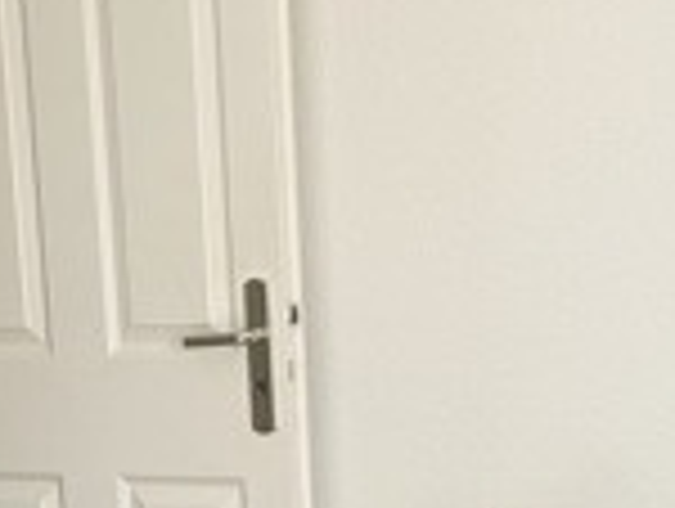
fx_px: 2500
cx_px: 189
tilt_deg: -15.7
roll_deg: +4.3
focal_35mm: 128
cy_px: 814
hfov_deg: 15.3
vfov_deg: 11.1
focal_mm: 6.86
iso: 80
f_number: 1.78
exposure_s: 1/247
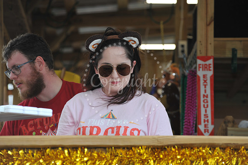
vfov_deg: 7.4
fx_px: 1274
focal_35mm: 185
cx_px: 124
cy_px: 82
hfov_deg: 11.1
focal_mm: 185
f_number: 6.3
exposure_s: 1/80
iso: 250
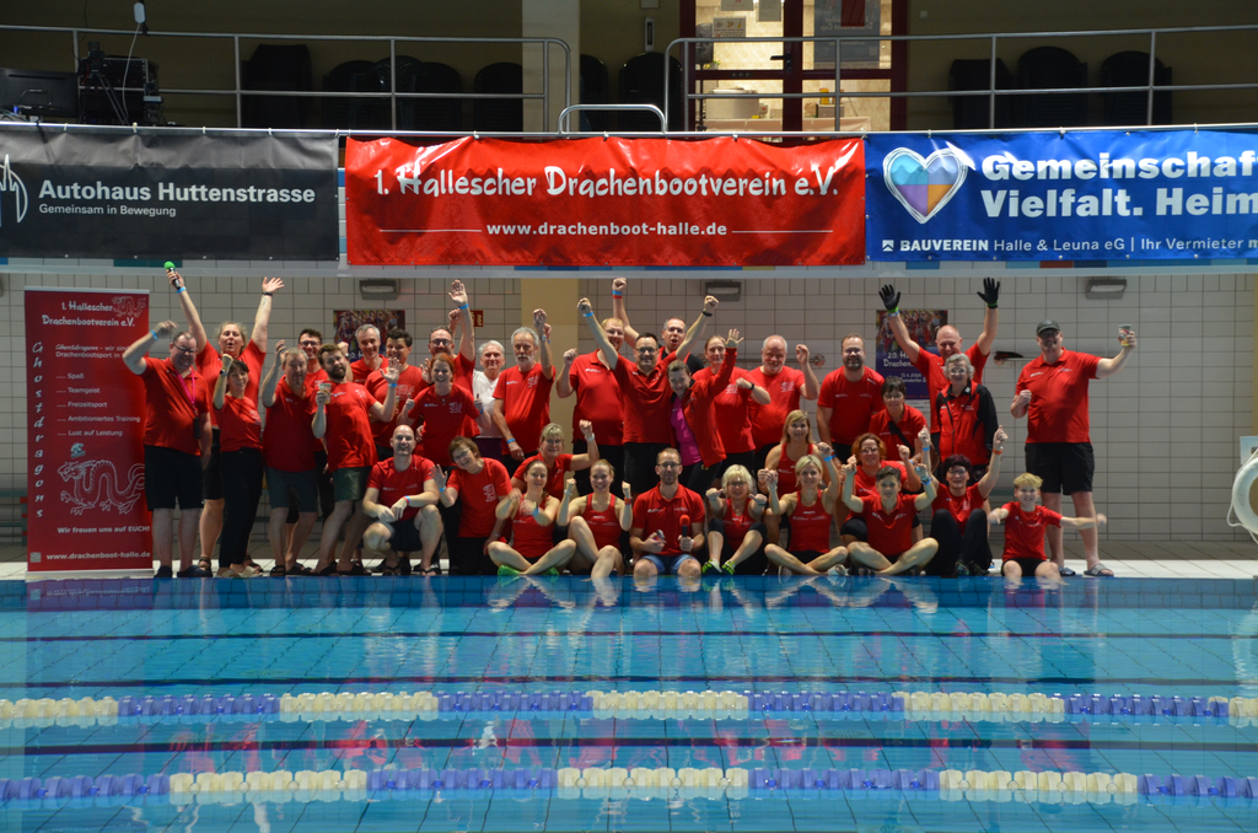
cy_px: 416
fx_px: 2877
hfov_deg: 24.7
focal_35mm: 82
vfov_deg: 16.5
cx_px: 629
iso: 800
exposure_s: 1/50
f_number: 5
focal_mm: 55
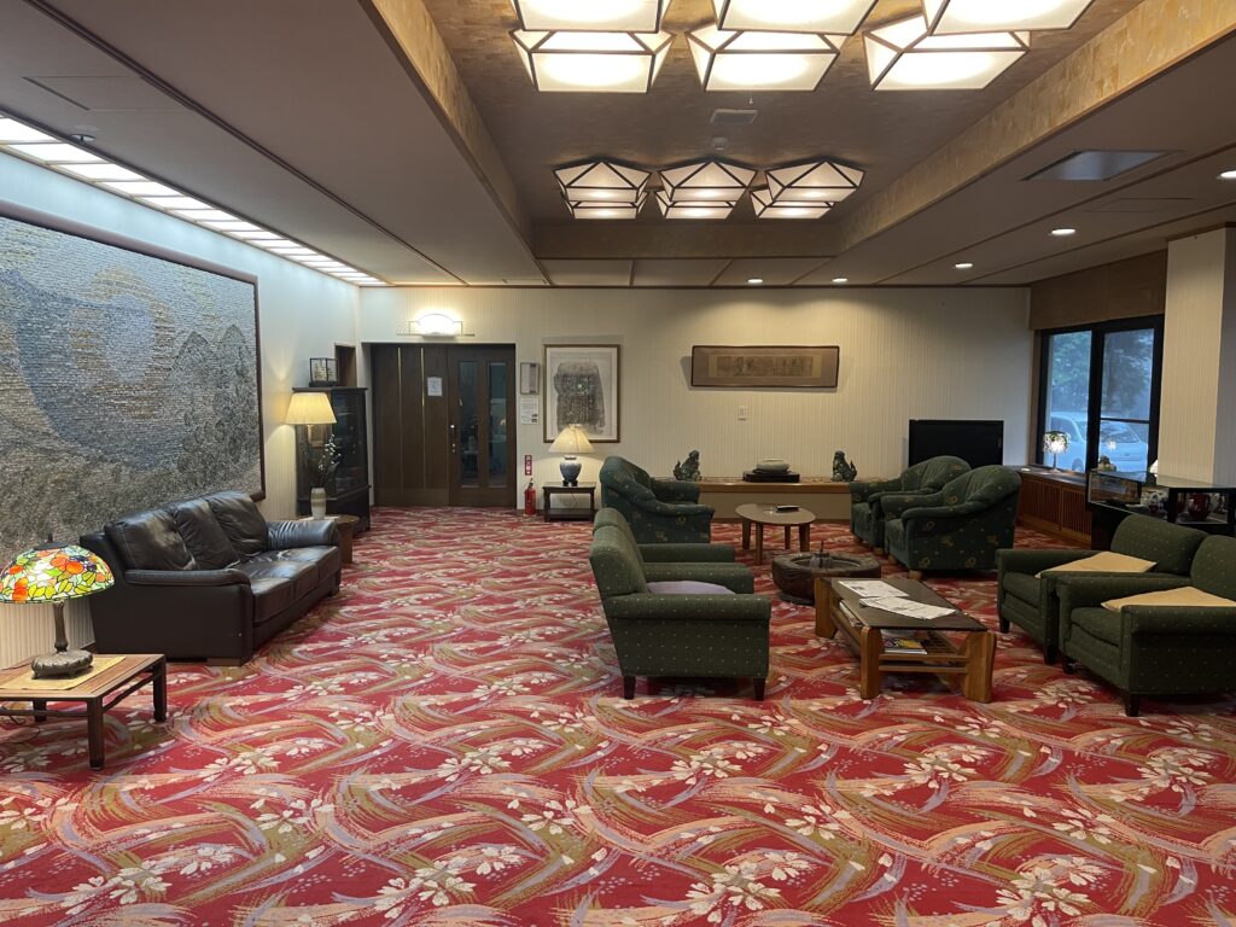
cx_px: 618
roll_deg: -0.8
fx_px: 928
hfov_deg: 67.3
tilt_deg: -6.1
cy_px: 464
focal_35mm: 26
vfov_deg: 53.1
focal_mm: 5.1
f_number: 1.6
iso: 160
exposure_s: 1/50
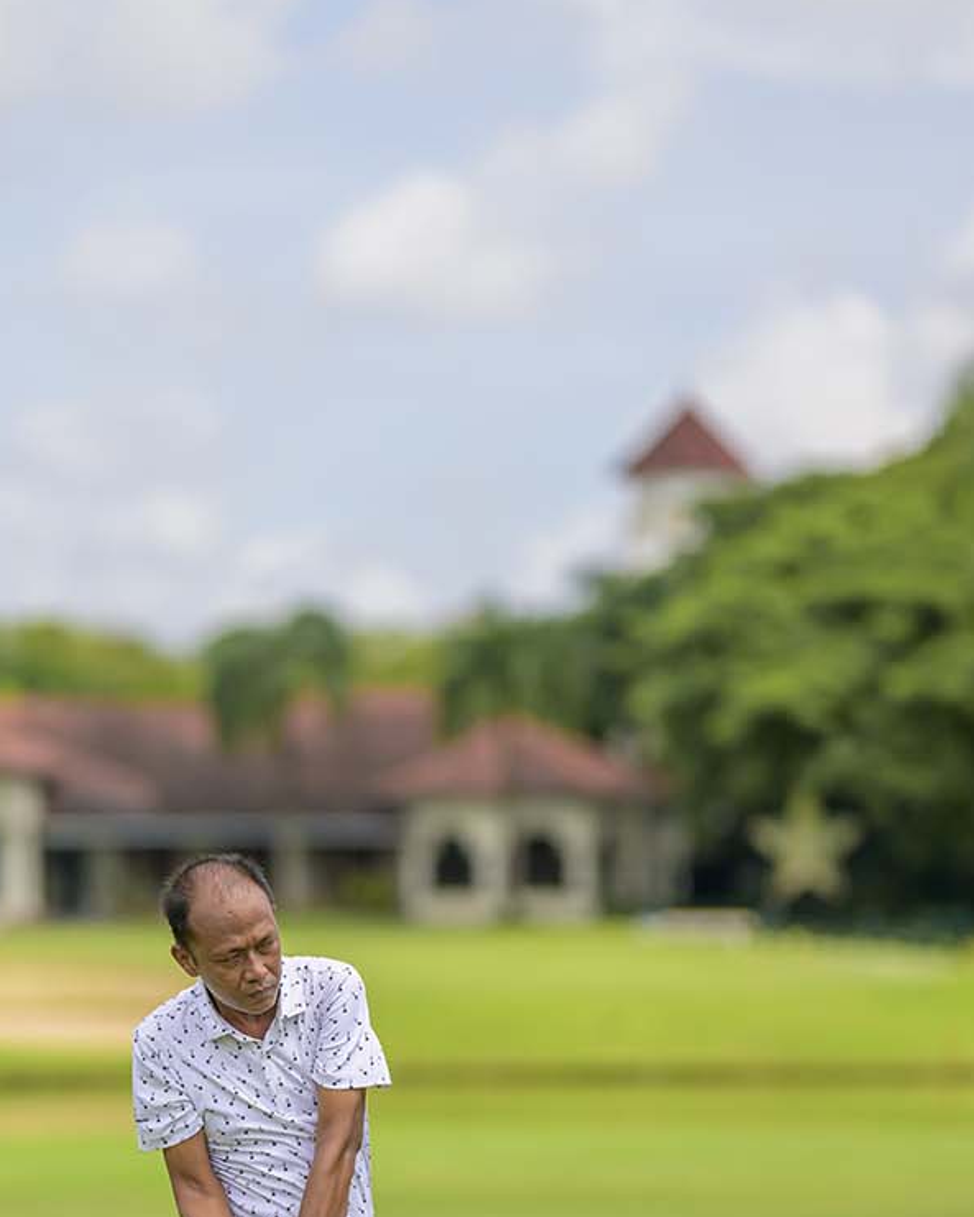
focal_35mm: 155
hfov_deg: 10.0
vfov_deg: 12.4
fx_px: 5584
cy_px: 1043
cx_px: 248
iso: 180
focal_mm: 85
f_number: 1.2
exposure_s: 1/20000
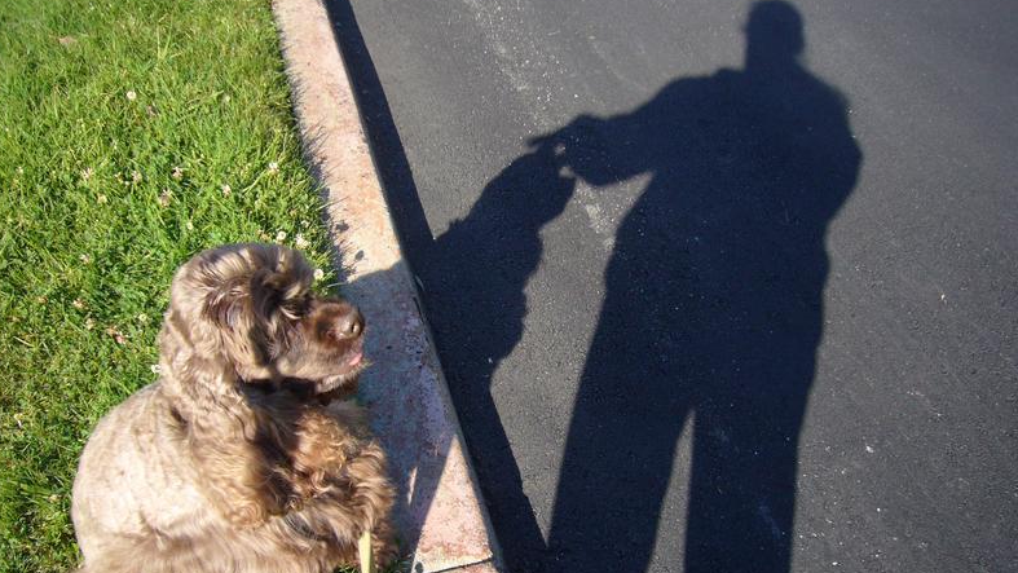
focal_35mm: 31
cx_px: 503
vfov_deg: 37.5
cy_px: 369
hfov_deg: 62.6
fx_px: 837
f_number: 2.8
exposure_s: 1/400
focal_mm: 4.6
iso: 80
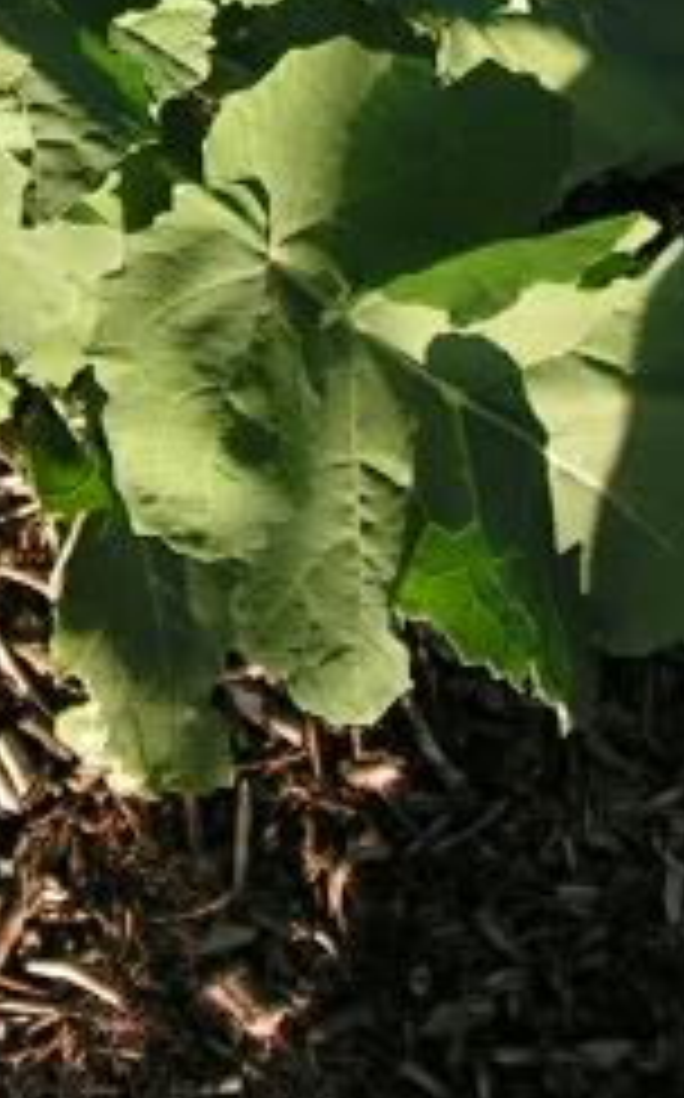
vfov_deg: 18.4
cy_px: -108
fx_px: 3259
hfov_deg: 11.7
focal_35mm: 109
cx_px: -194
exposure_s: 1/200
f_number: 3.2
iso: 64
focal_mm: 6
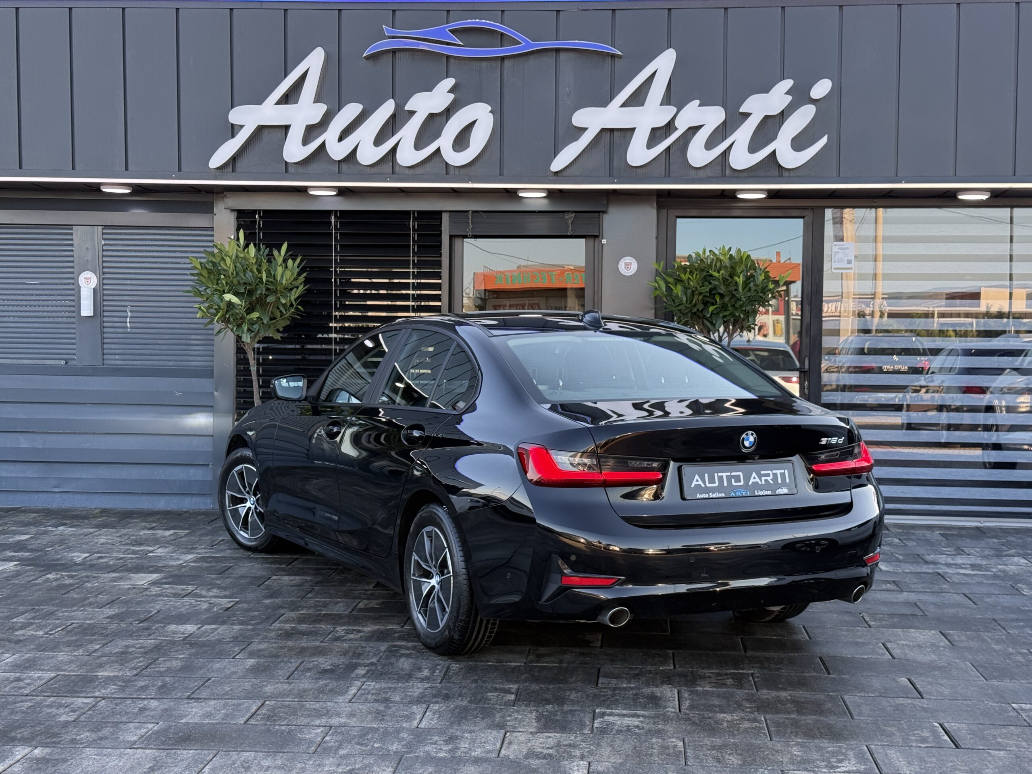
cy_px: 387
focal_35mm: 48
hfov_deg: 39.7
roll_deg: -0.4
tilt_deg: -1.4
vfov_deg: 30.3
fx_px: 1431
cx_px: 516
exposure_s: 1/398
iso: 80
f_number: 1.78
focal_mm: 6.76
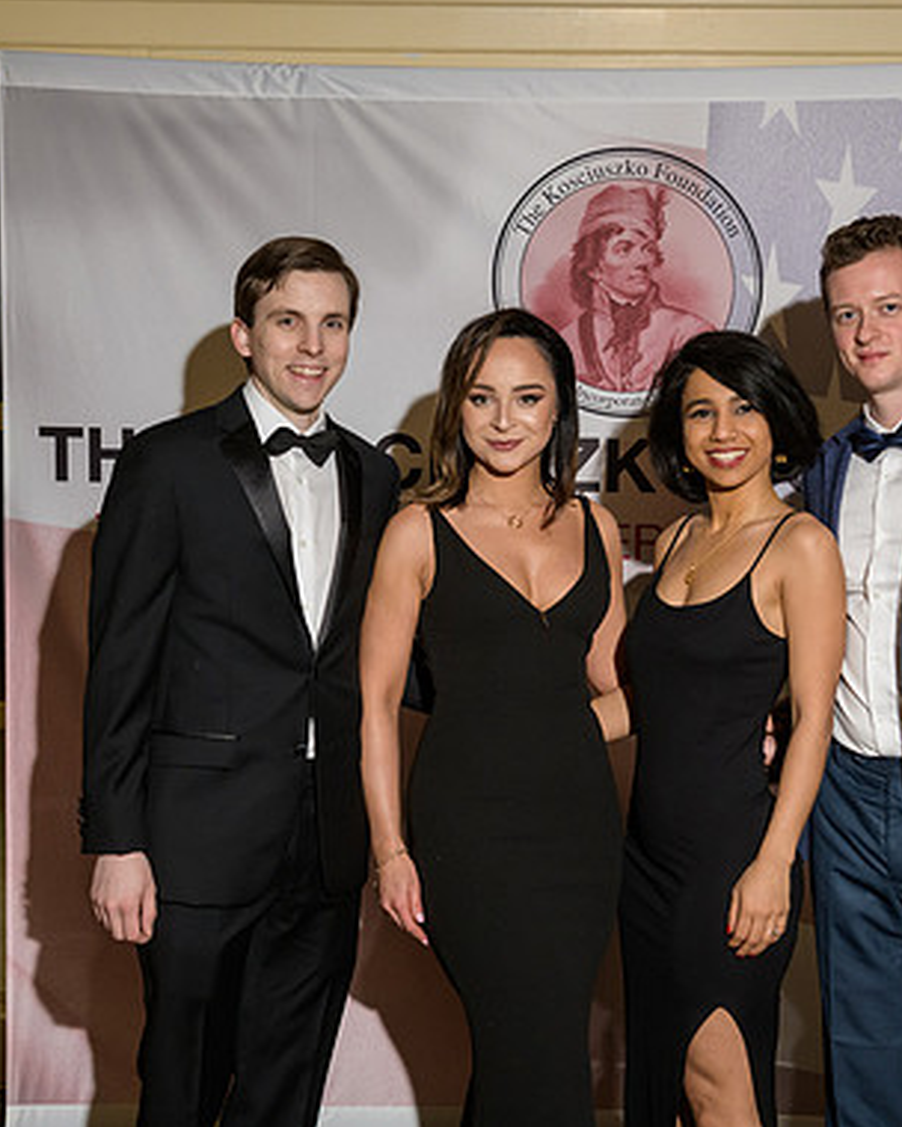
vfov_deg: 30.0
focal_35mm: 63
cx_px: 513
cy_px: 556
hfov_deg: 24.2
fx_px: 2102
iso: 800
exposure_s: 1/100
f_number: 5
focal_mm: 44
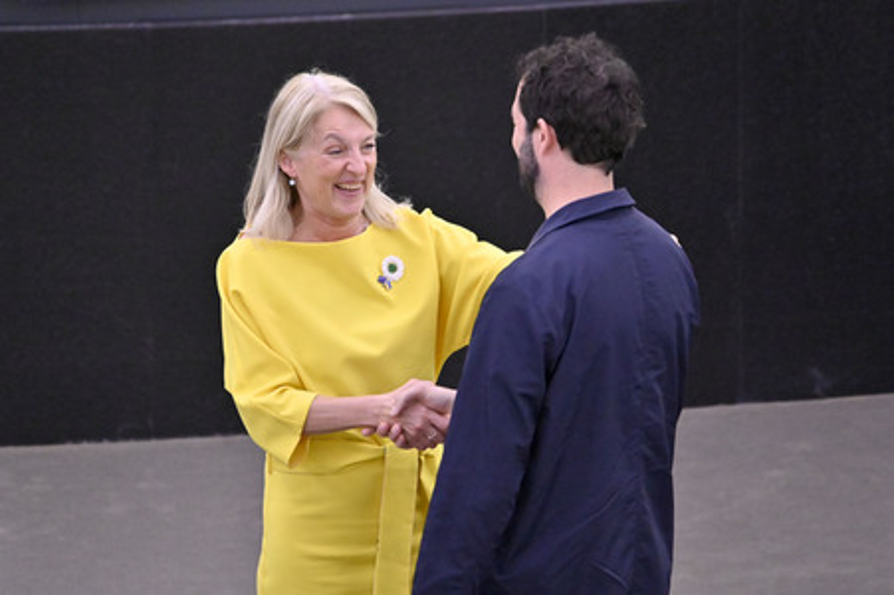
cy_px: 298
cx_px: 447
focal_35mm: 600
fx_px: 14889
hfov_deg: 3.4
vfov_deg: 2.3
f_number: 6.3
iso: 6400
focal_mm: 600
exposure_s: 1/500
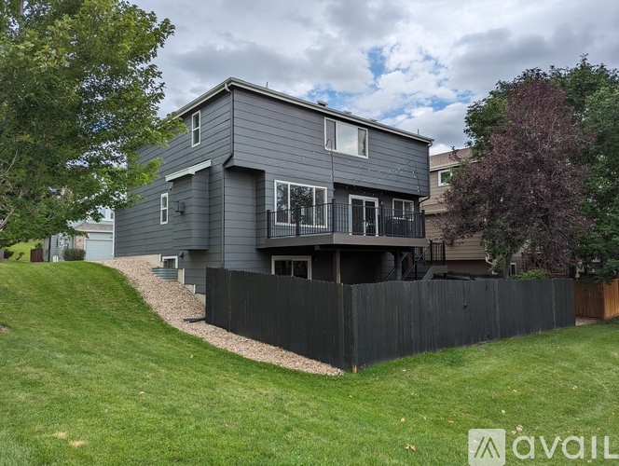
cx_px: 310
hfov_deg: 71.5
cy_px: 233
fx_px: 430
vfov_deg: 56.9
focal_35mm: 24
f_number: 1.85
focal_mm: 6.81
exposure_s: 1/2020
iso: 46
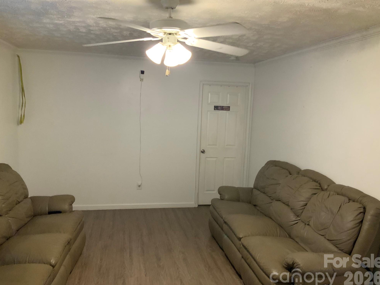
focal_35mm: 30
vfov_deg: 46.8
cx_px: 189
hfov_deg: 60.0
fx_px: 329
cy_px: 145
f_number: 1.8
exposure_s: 1/60
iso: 200
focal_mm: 3
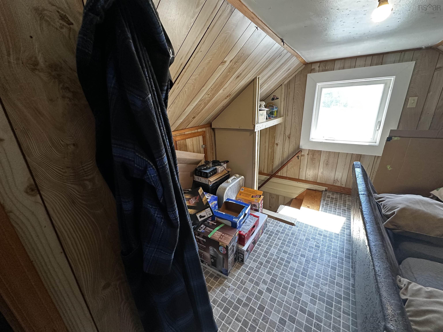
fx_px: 179
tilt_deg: -18.2
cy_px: 166
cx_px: 222
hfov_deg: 102.1
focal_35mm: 14
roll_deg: +2.1
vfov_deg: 85.7
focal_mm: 2.22
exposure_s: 1/120
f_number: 2.2
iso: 250
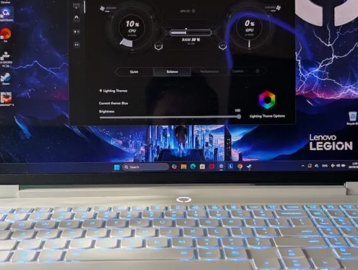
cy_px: 142
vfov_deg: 28.1
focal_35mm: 52
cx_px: 169
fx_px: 538
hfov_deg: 36.8
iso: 20
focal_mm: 6.9
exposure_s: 1/78.2
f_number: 1.68
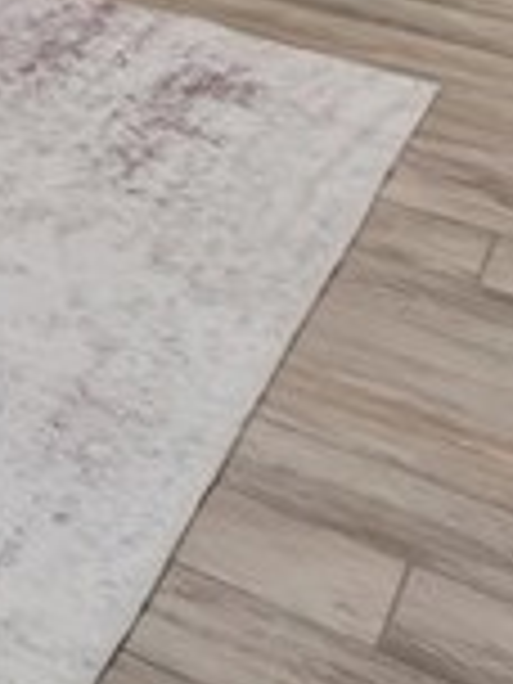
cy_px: -812
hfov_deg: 8.7
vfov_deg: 15.0
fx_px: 1917
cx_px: -1431
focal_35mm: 97
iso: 100
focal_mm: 10
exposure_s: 1/20
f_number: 5.6
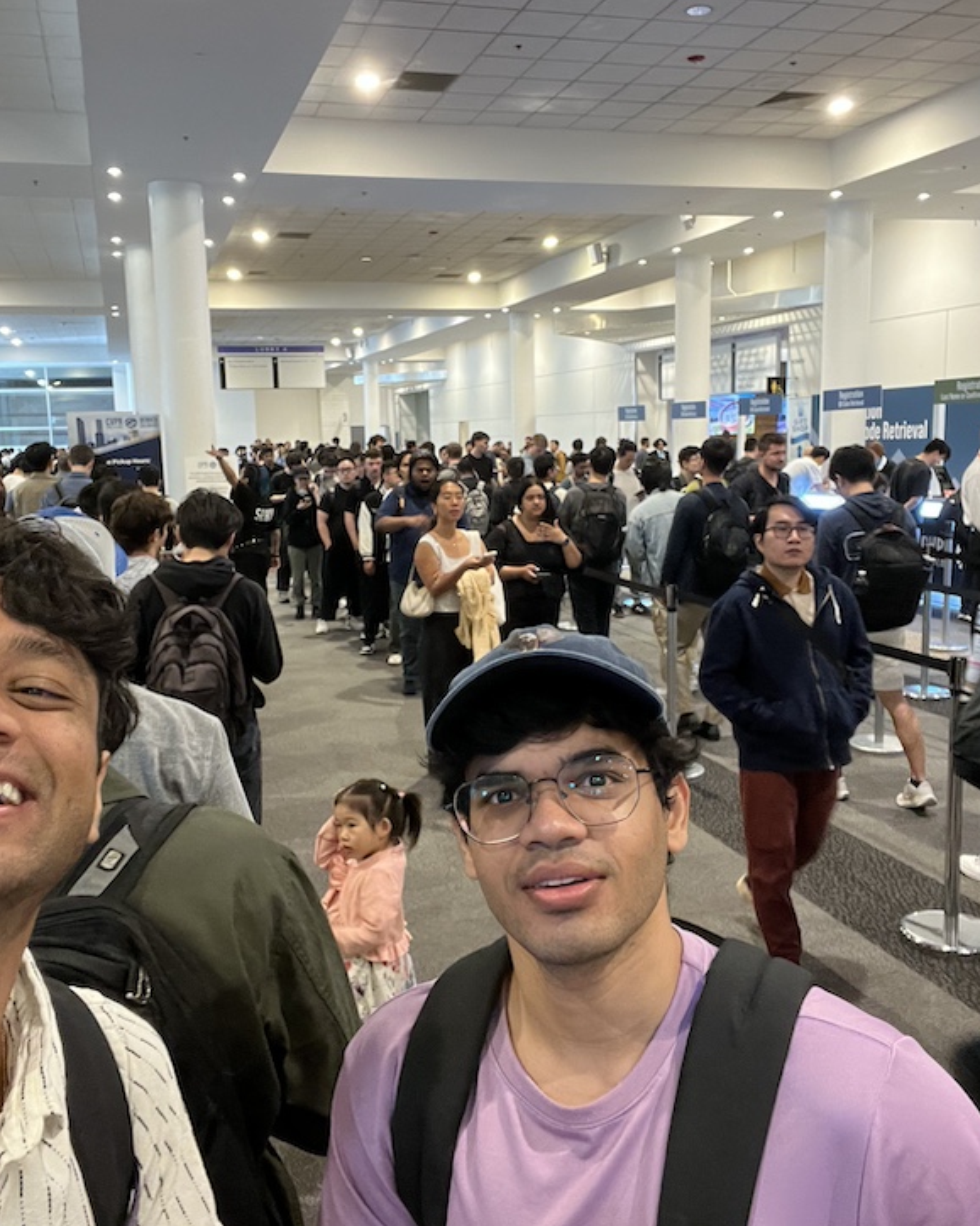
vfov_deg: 57.2
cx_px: 460
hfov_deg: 47.1
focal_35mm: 31
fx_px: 1124
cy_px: 606
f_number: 2.2
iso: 320
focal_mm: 2.71
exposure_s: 1/40
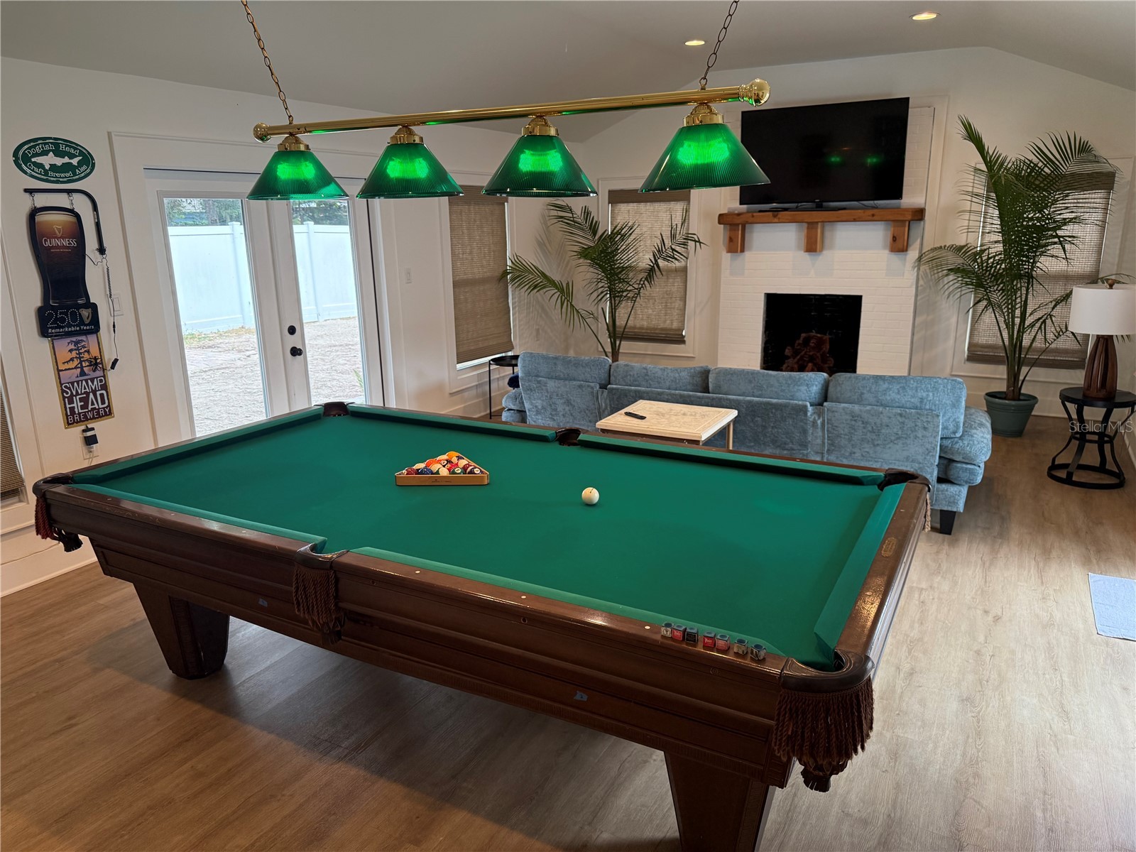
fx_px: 788
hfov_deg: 71.6
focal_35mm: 24
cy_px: 426
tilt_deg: -13.6
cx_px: 568
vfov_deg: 56.8
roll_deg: +1.0
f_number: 1.78
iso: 200
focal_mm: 6.76
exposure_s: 1/140
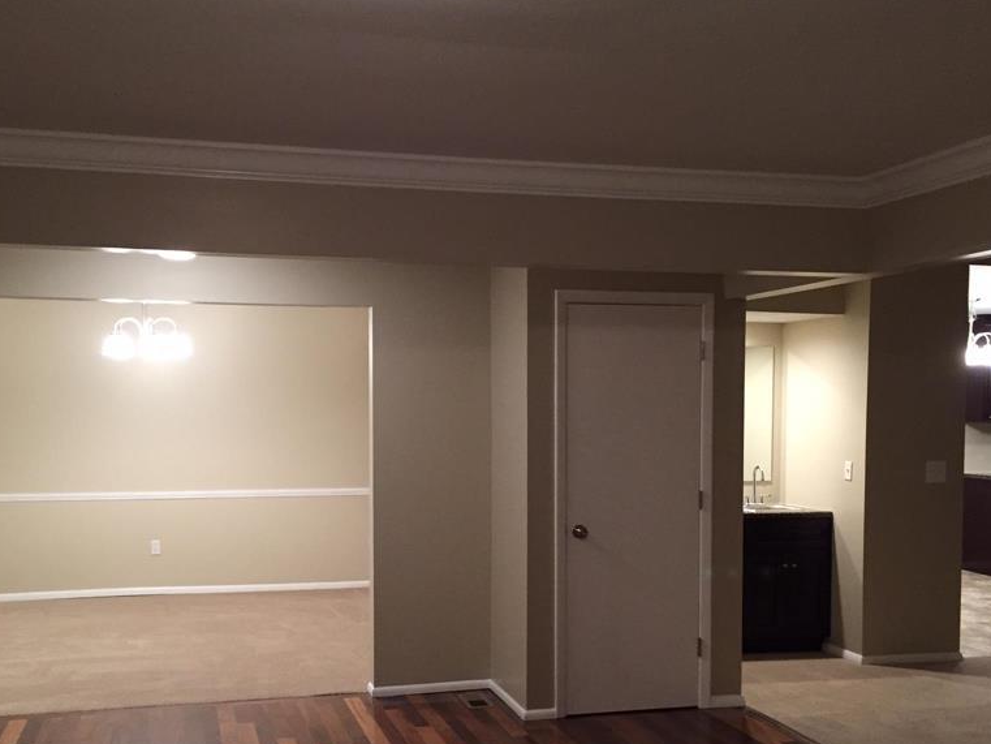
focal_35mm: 39
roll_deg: +1.7
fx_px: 1117
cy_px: 470
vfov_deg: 36.6
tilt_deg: -3.9
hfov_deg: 47.8
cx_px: 445
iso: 160
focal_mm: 4.15
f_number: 2.2
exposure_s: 1/30
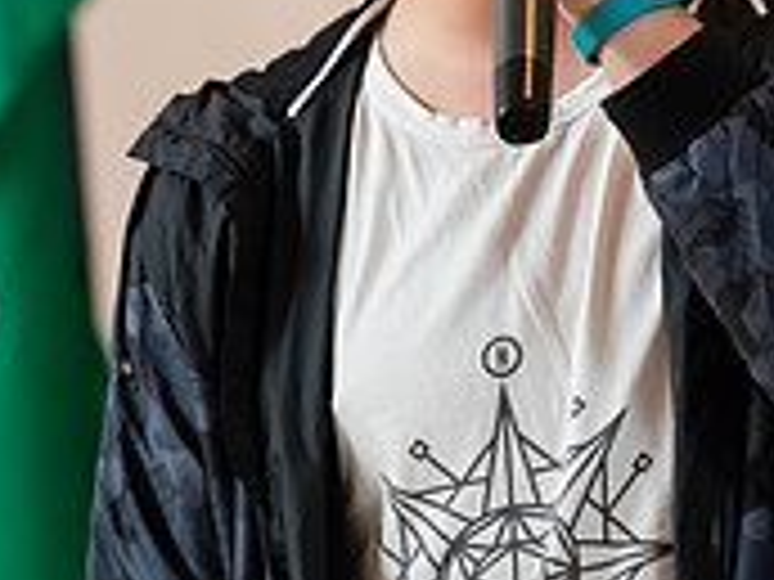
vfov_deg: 2.3
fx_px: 14154
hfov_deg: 3.1
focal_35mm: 633
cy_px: -61
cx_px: 500
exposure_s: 1/200
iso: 2000
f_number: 3.2
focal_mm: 195
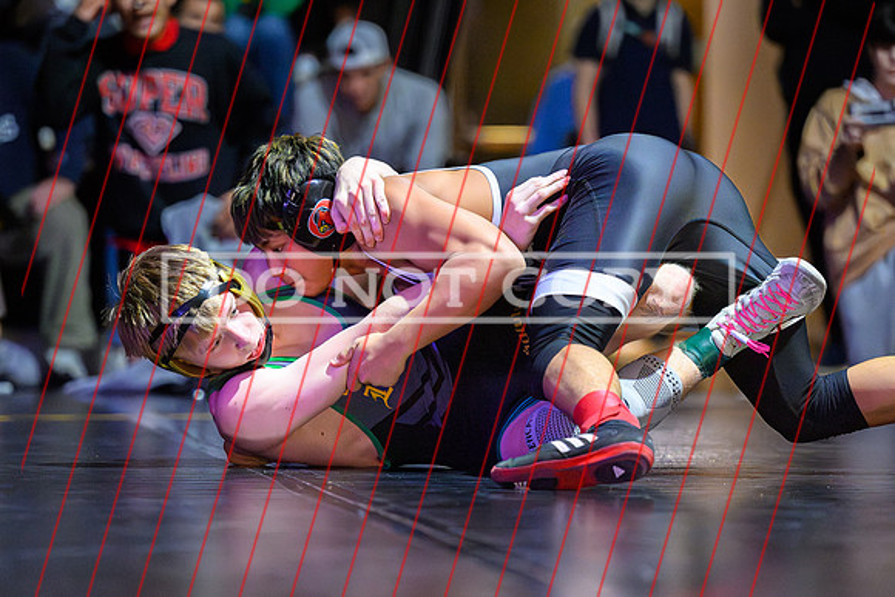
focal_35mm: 194
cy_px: 353
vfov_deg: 7.1
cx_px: 405
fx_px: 4814
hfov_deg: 10.6
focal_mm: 145
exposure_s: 1/640
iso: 16000
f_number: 2.8
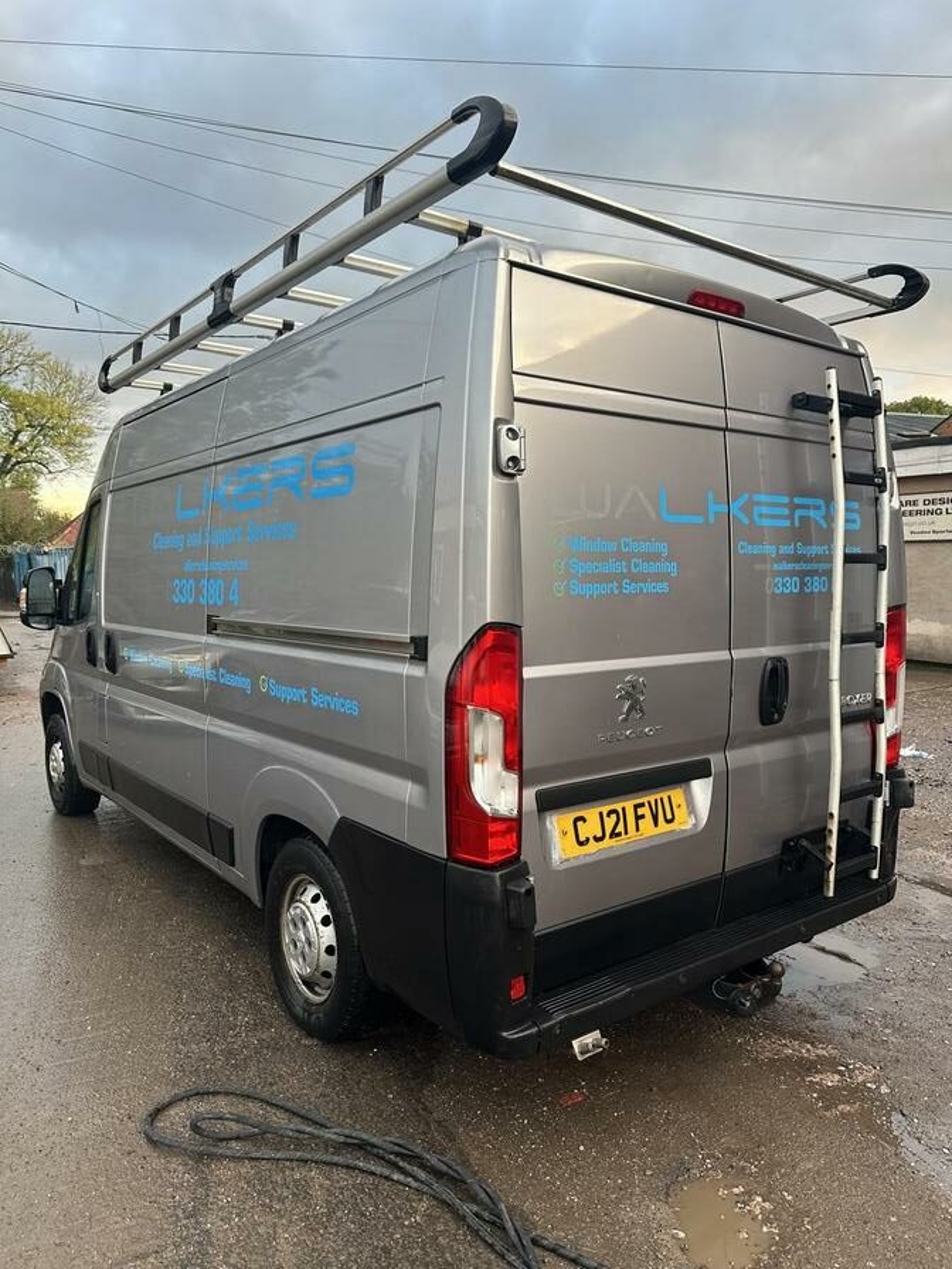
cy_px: 634
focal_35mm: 24
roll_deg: +1.9
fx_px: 880
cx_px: 476
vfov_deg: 71.6
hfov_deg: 56.8
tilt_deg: -5.9
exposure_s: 1/121
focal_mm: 6.86
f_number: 1.78
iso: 80
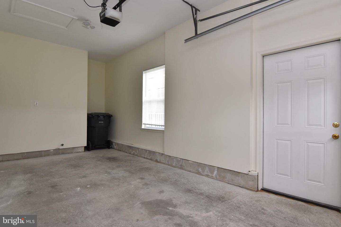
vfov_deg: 67.5
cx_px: 170
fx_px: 171
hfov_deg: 90.0
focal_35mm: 18
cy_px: 114
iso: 800
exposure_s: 1/160
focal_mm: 12
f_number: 7.1
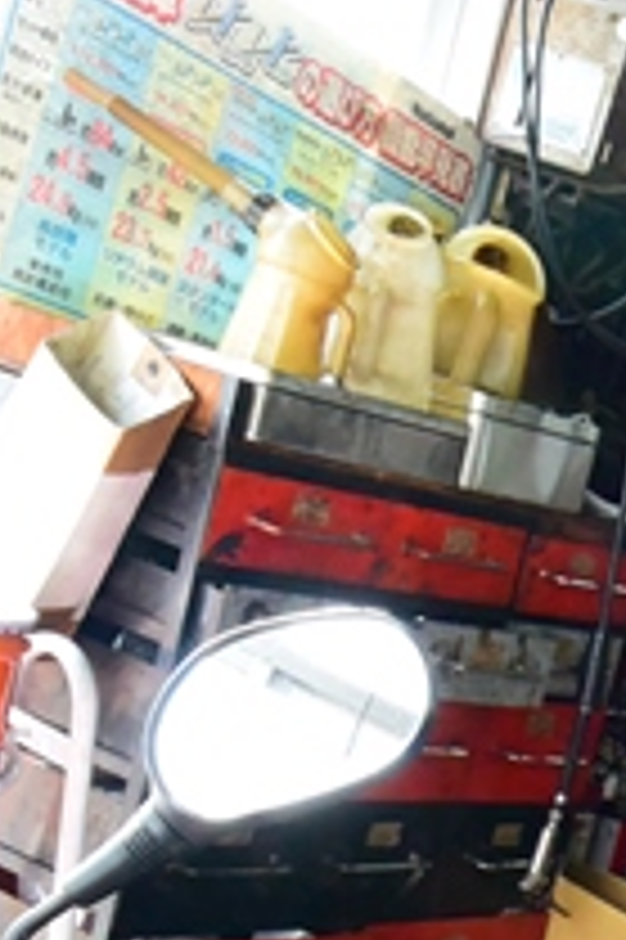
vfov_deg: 27.9
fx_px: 1803
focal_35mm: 69
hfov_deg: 16.3
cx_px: 1151
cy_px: 886
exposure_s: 1/60
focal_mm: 6.7
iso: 1250
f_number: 6.3
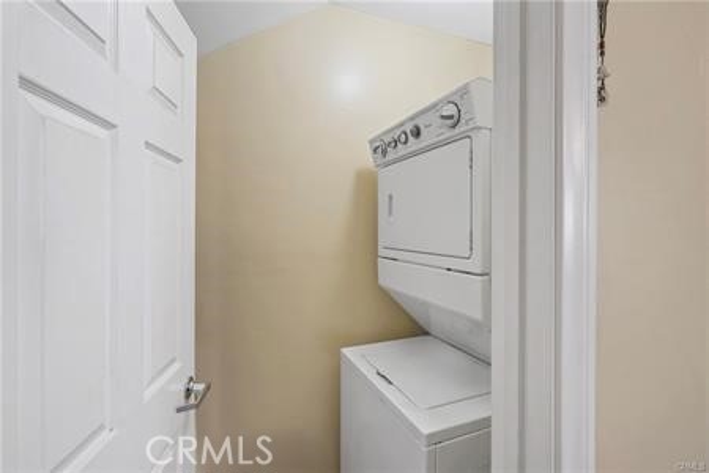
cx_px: 354
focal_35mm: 16
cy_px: 236
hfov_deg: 96.7
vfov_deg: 73.7
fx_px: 315
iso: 50
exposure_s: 30
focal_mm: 16
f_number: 22
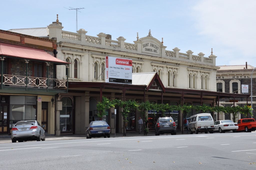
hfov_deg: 27.0
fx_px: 533
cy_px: 85
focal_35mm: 75
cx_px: 128
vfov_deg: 18.1
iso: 200
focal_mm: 50
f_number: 13
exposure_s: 1/160
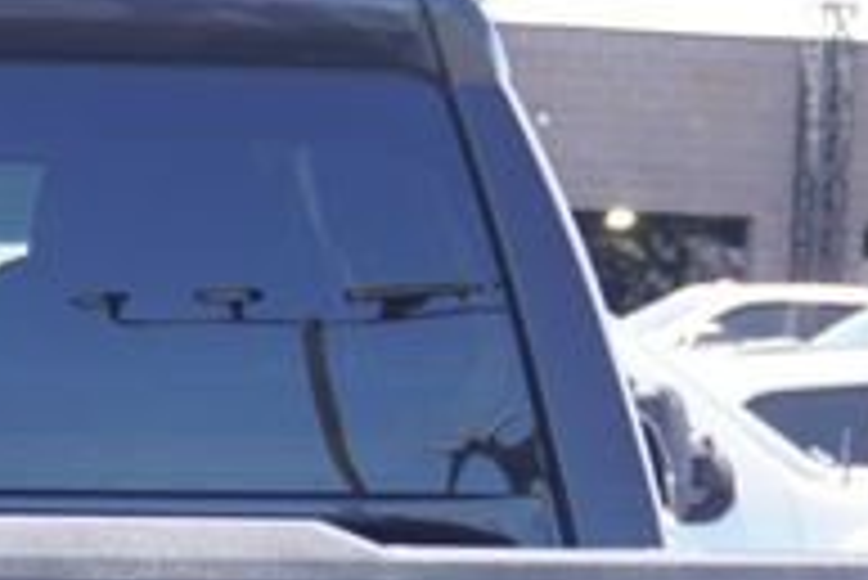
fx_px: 6515
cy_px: 1245
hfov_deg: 7.5
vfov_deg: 5.0
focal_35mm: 270
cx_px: -333
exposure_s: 1/80
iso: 100
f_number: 5.6
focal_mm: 34
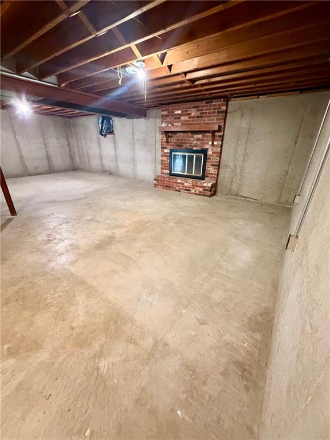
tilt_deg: -23.3
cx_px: 165
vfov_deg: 102.1
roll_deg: -1.1
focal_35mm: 14
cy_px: 220
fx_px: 178
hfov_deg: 85.7
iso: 1000
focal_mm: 2.22
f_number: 2.2
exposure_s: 1/40
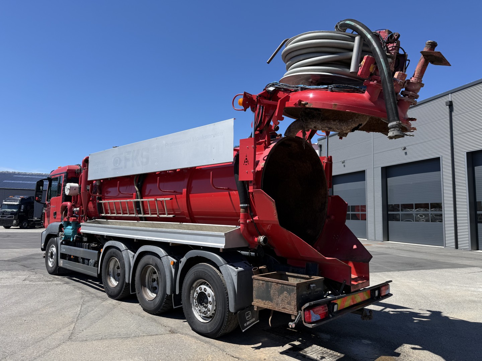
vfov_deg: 56.8
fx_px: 334
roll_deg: -1.4
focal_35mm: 24
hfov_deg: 71.6
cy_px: 180
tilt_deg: +6.8
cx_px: 241
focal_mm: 6.76
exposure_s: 1/3279
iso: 80
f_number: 1.78
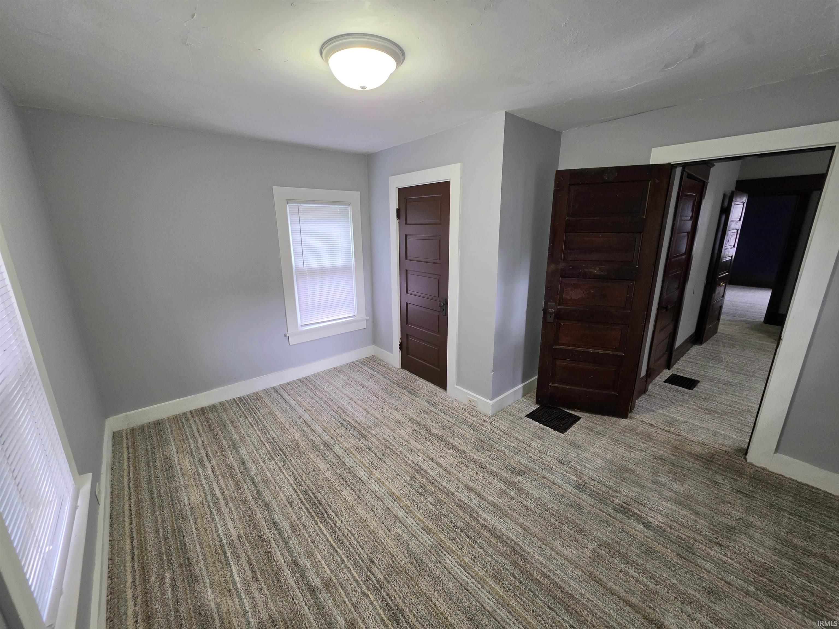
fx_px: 315
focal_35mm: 13
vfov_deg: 89.9
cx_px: 420
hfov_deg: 106.2
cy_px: 314
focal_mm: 2.2
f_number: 1.9
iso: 250
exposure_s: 1/120
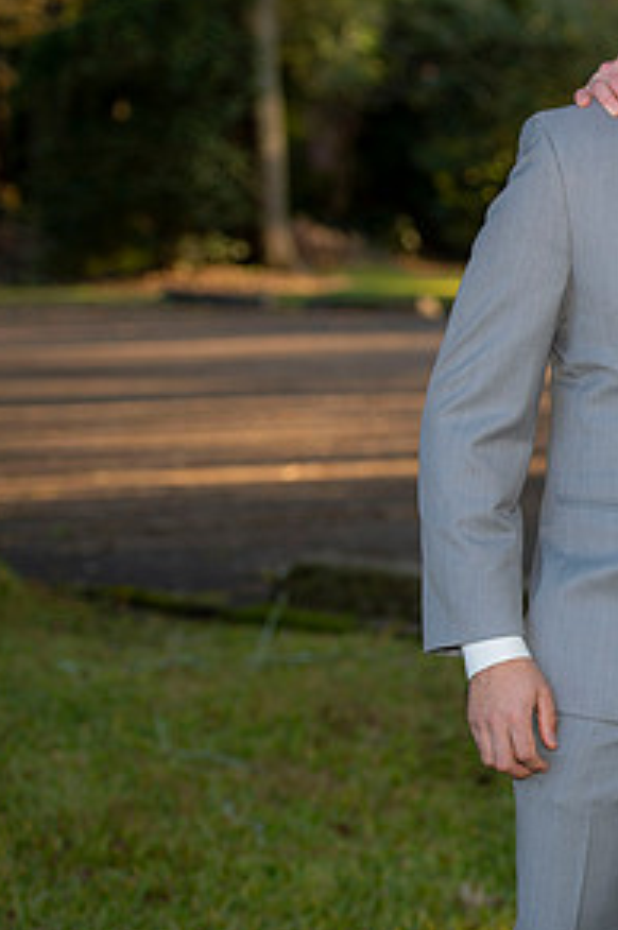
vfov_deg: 12.9
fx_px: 4104
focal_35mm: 159
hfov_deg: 8.5
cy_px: 344
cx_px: 854
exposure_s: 1/250
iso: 200
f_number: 3.5
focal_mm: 80
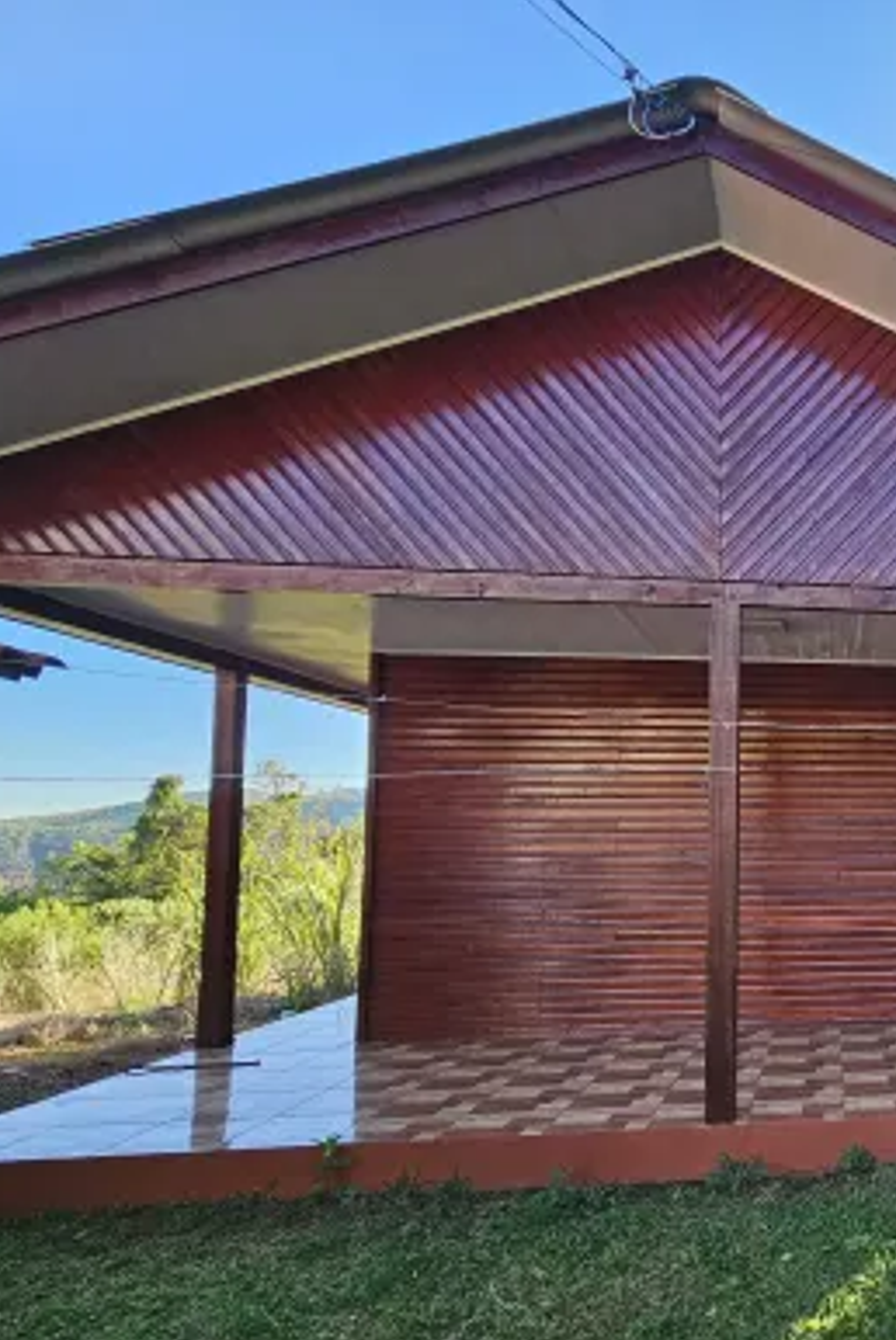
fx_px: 783
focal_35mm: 21
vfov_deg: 80.5
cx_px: 948
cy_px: 778
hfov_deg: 46.7
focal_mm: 2.2
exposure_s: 1/359
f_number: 2.2
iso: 80
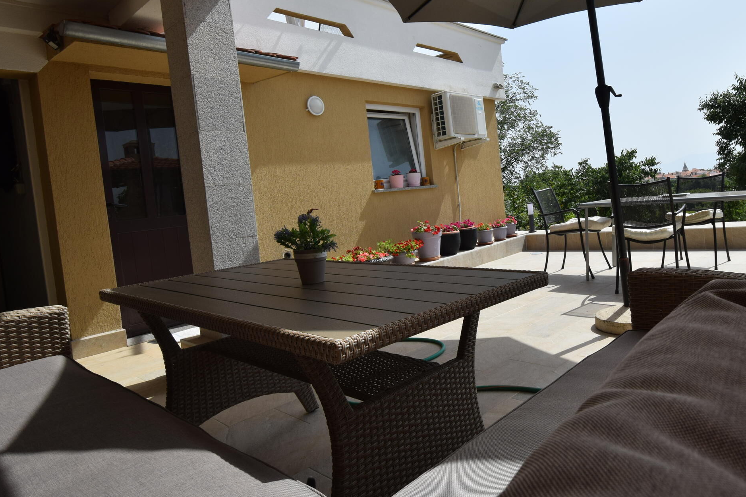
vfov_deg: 54.8
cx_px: 472
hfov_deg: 74.6
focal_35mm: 23
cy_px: 202
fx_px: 477
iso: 200
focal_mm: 12
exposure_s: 1/400
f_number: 10
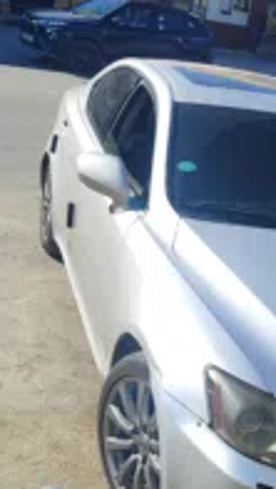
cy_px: 295
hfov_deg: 22.1
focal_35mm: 53
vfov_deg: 39.0
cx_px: 251
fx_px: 689
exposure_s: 1/731
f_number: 1.89
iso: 50
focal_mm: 5.89
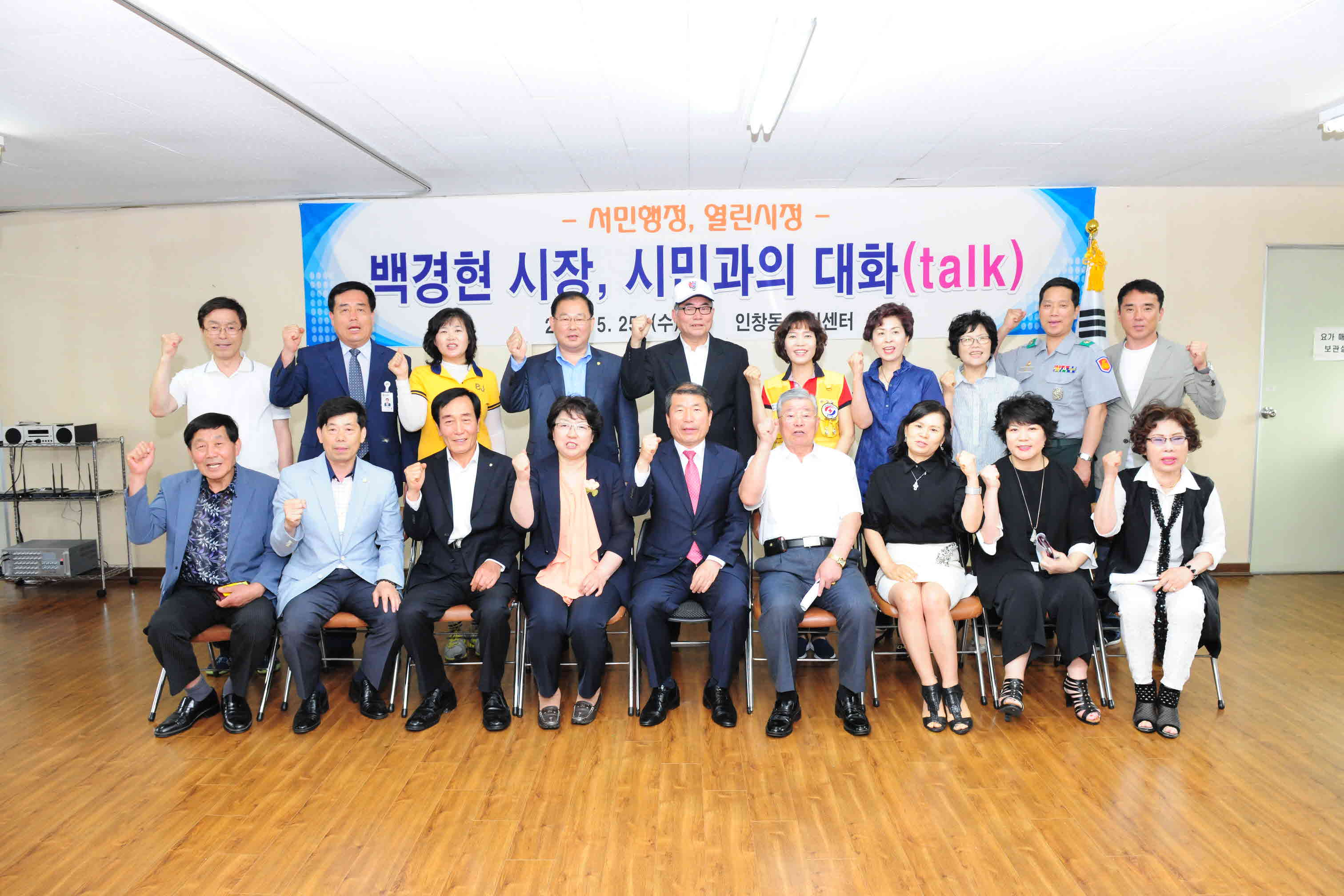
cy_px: 448
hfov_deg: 73.7
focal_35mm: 24
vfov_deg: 53.1
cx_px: 672
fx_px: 896
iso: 1600
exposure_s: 1/60
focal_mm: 24
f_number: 5.6
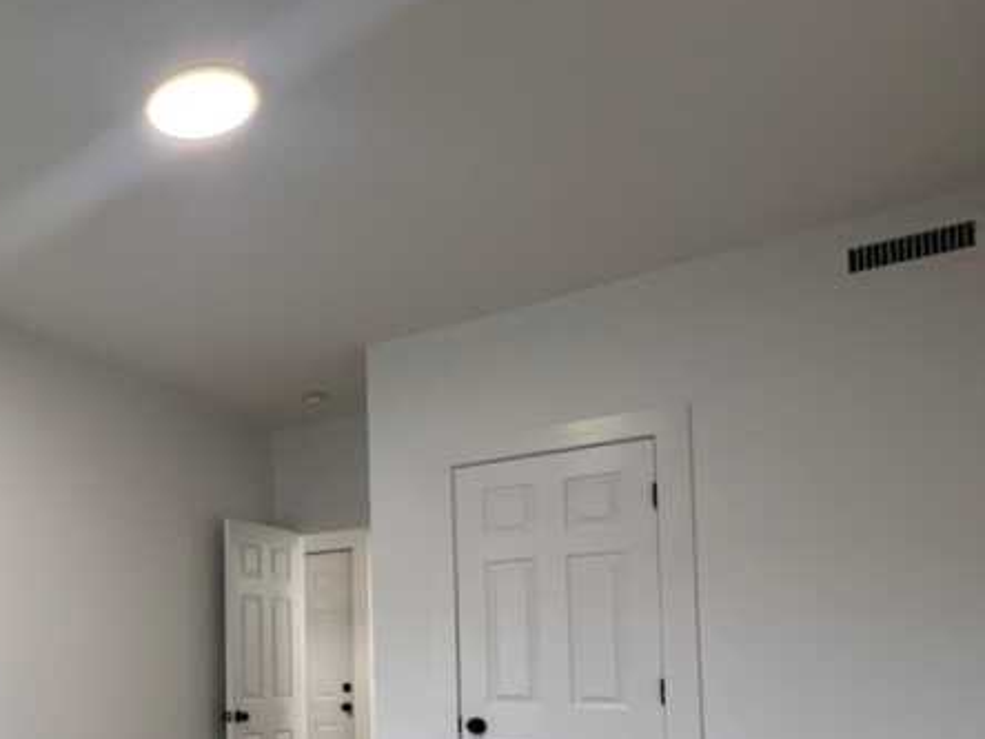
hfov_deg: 47.7
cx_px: -35
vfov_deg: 43.8
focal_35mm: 30
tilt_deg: +2.5
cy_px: 626
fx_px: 854
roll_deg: +0.5
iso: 160
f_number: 1.8
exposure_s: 1/120
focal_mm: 1.57
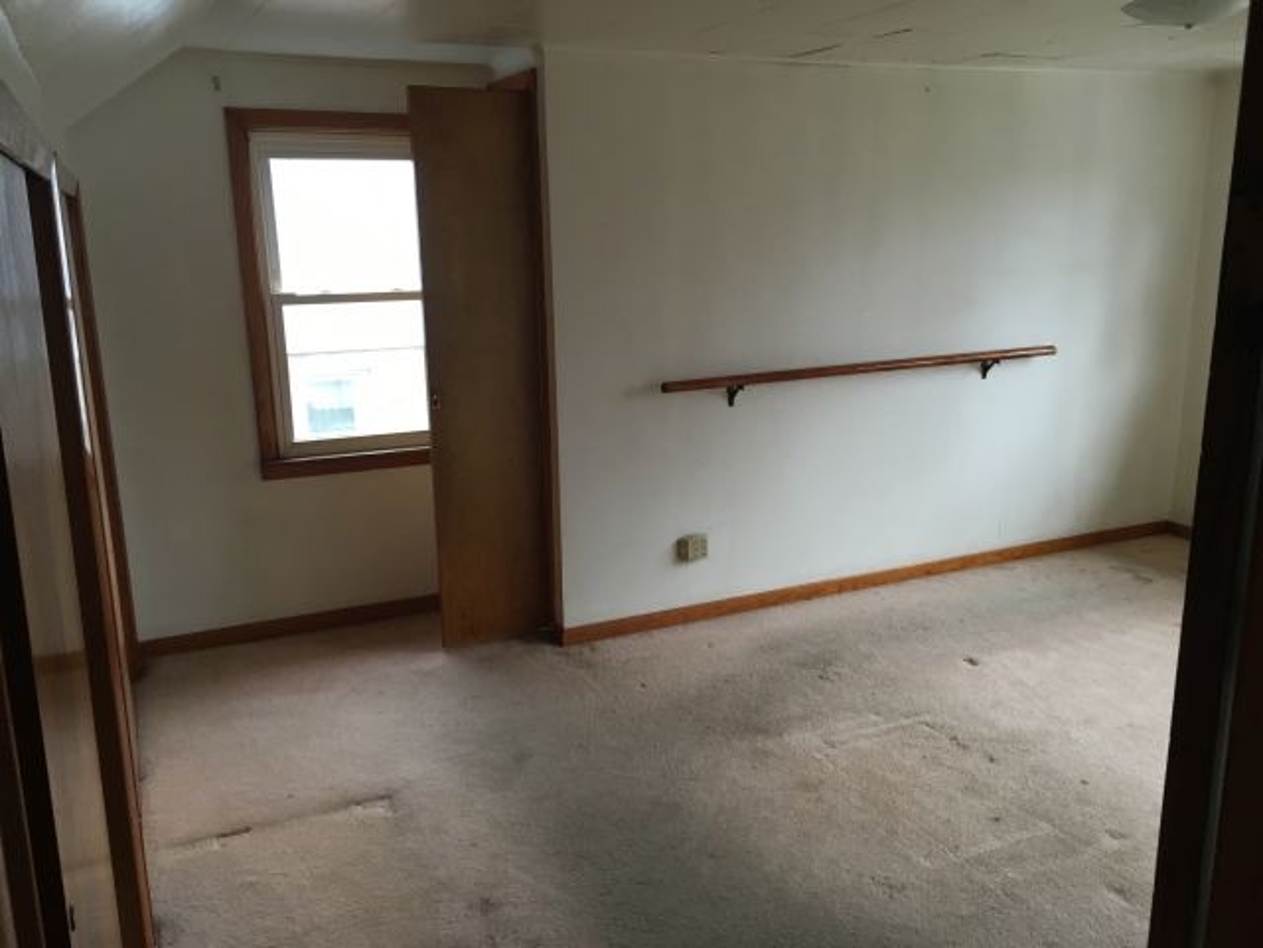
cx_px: 632
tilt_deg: -13.0
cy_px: 474
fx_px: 1058
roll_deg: +0.6
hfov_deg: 61.7
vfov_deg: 48.2
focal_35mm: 29
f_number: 2.2
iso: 80
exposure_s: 1/30
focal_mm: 4.15
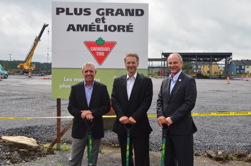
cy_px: 83
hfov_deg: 49.6
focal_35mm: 39
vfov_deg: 34.1
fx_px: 271
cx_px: 126
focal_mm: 26
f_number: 11
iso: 200
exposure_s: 1/400
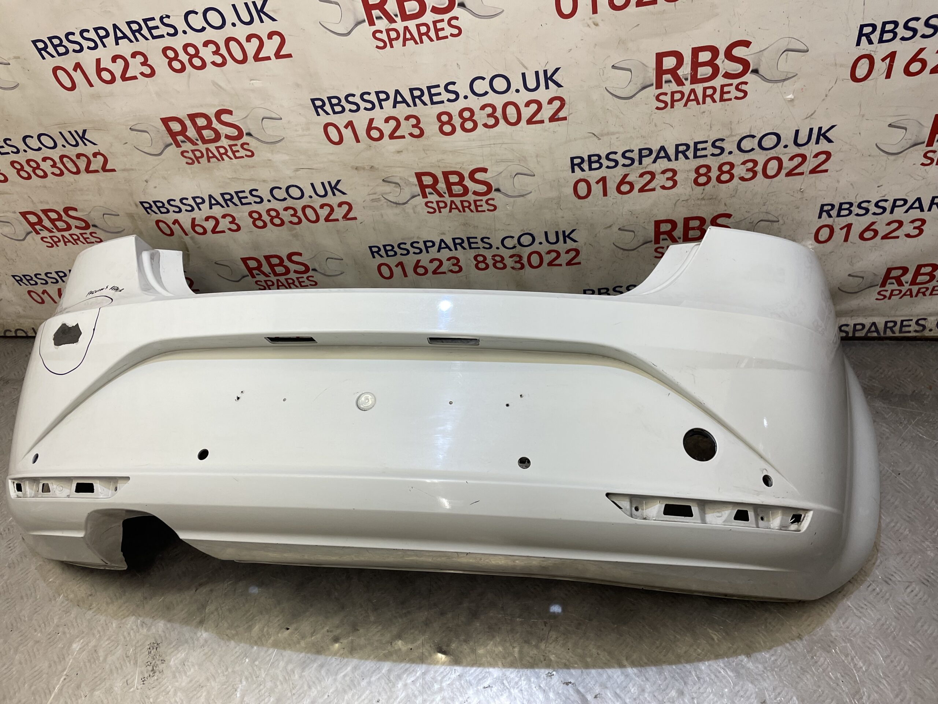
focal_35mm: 26
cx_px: 469
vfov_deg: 53.1
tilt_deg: -50.3
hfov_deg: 67.3
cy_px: 352
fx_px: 705
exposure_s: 1/100
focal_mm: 4.2
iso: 80
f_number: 1.6
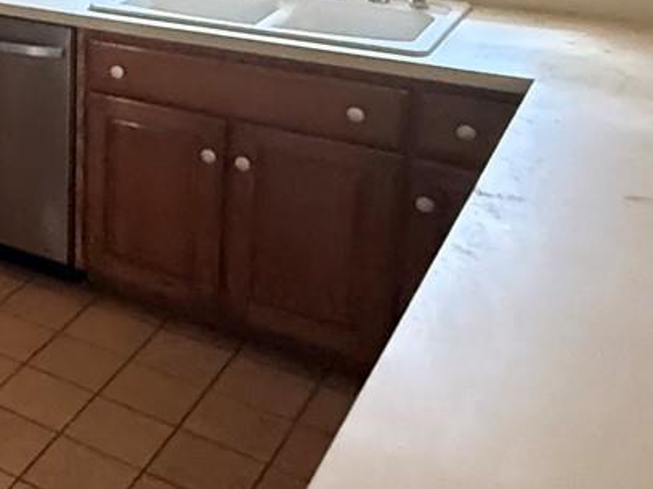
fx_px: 1037
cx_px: -270
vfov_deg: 24.7
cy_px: -50
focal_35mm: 55
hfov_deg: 27.1
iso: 1000
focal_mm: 2.22
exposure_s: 1/60
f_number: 2.2
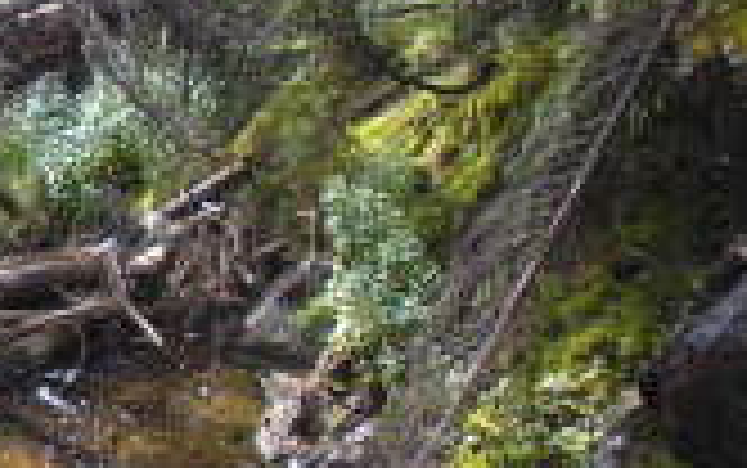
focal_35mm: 147
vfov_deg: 8.9
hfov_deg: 13.4
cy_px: 9
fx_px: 2995
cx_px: -387
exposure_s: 1/102
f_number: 3.5
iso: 64
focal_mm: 6.3
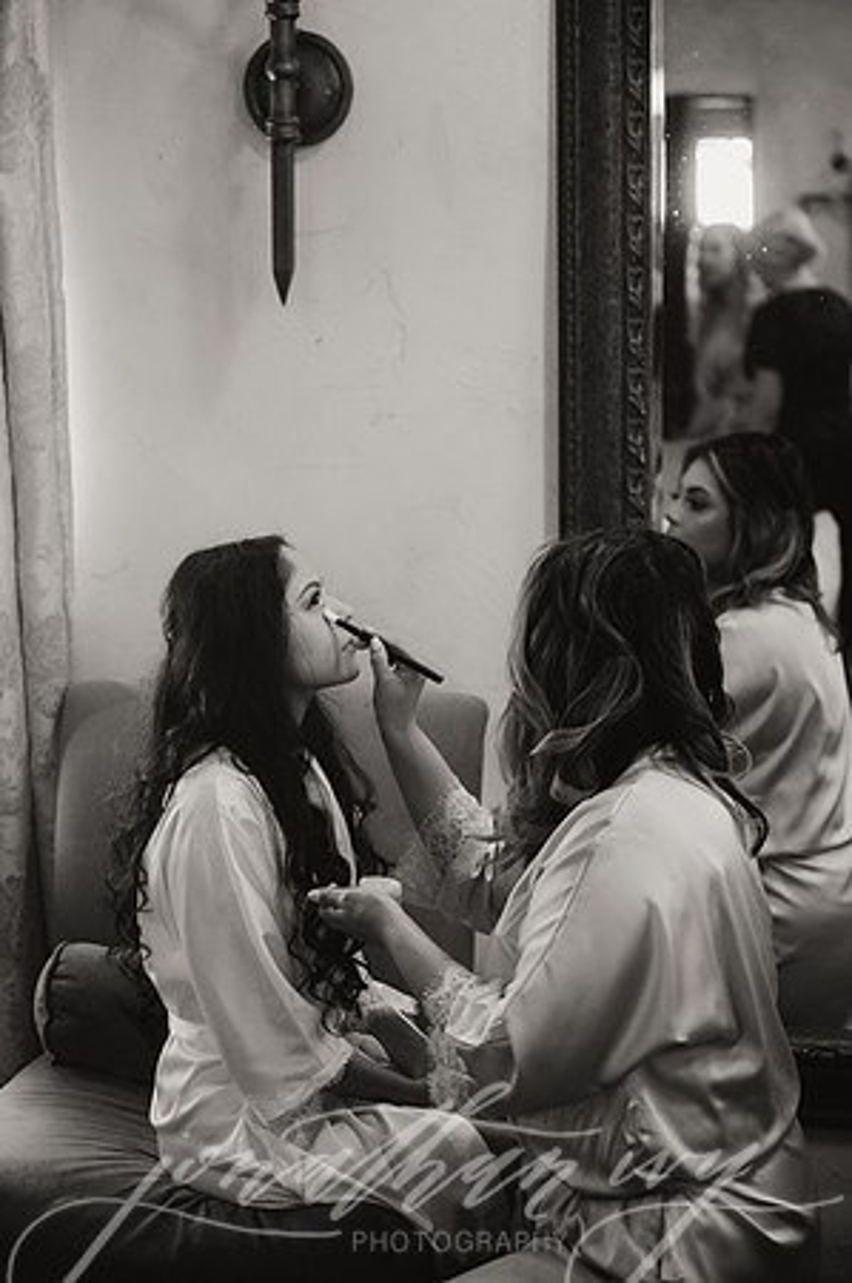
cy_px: 642
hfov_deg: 19.4
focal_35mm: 70
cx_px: 426
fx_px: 2491
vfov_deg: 28.9
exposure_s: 1/160
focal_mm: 70
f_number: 2.8
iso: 1600
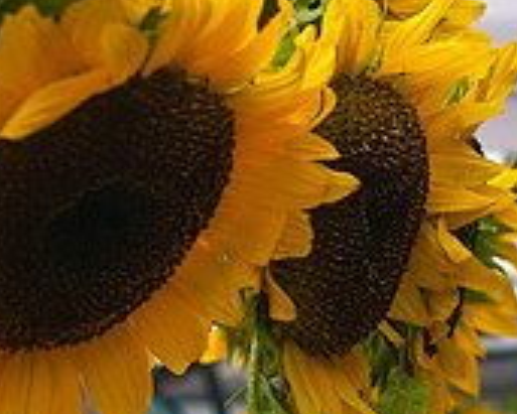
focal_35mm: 158
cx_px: 638
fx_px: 2413
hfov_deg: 11.9
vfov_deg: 9.8
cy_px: 224
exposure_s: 1/750
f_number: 5.6
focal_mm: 33
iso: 400
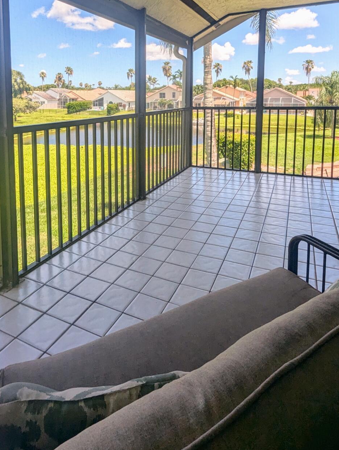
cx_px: 145
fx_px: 274
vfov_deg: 73.9
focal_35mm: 21
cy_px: 118
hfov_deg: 63.3
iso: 45
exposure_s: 1/639
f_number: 2.2
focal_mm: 1.95
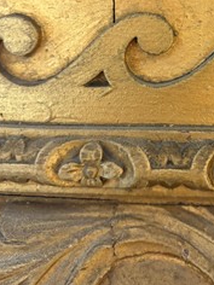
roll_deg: -0.3
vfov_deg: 40.6
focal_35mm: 44
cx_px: 169
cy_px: 46
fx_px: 363
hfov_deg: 32.1
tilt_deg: -6.6
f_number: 1.6
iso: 250
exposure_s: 1/50
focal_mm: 5.96
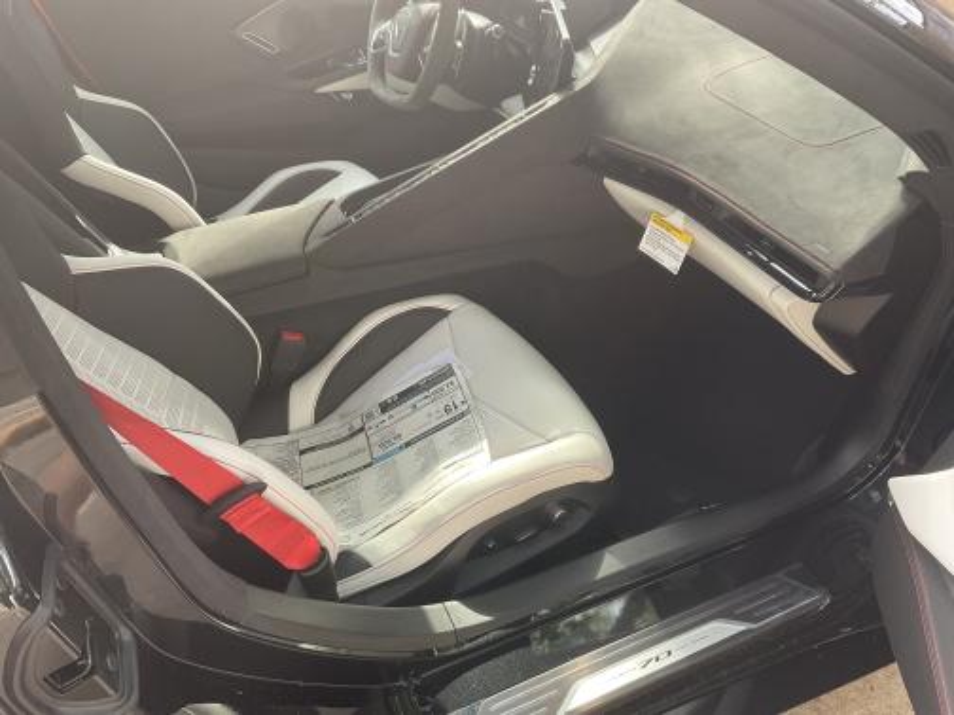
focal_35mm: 29
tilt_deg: -39.6
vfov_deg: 48.2
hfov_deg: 61.7
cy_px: 358
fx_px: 799
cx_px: 477
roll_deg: -2.9
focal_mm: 3
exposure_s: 1/122
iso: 50
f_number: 1.8
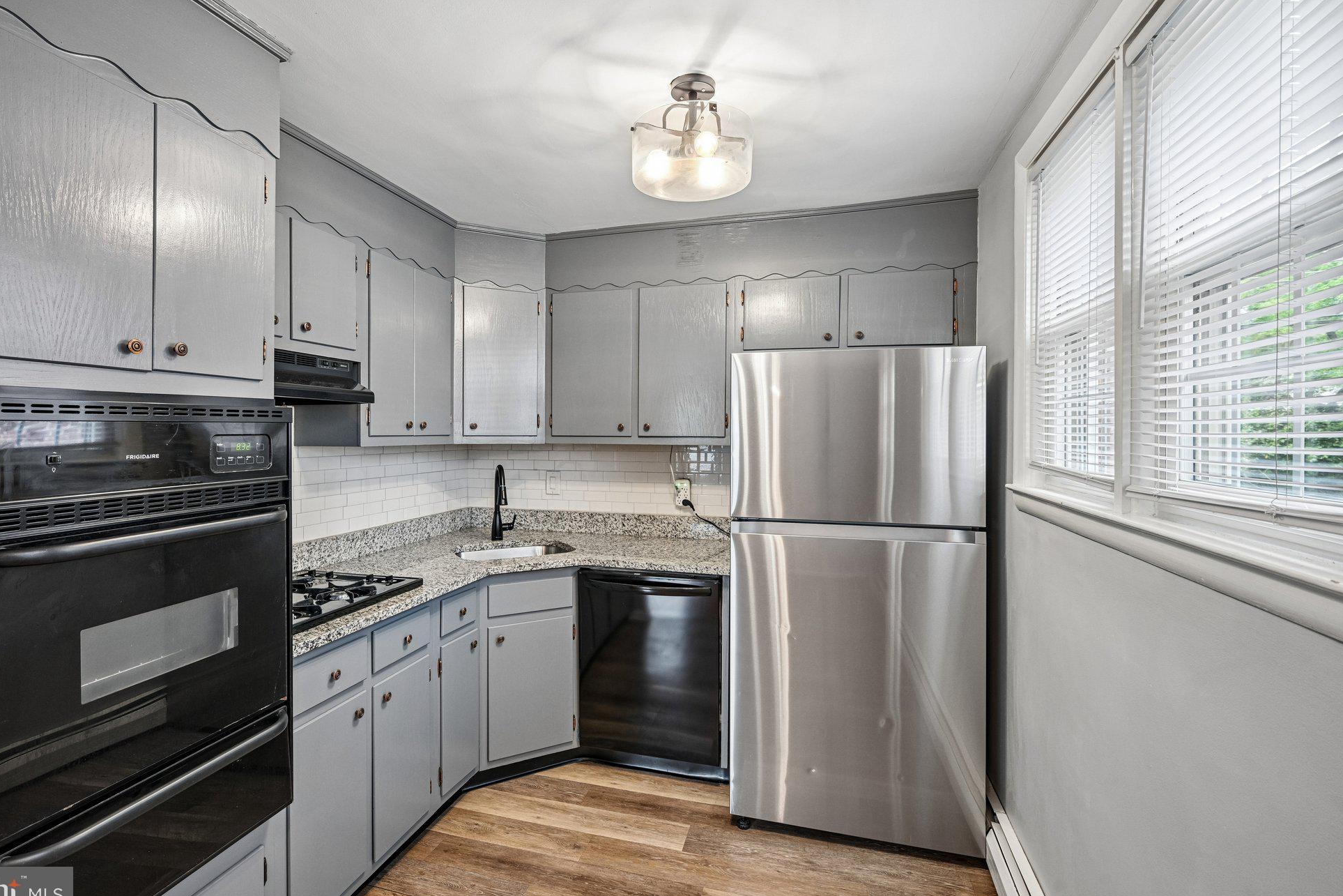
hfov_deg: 93.2
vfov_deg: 70.4
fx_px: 634
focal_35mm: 17
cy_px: 442
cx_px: 632
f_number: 8
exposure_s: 1/30
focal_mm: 16
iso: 800
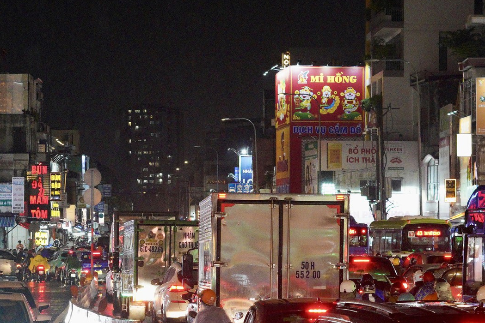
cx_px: 135
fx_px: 1927
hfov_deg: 14.3
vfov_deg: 9.6
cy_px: 260
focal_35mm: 143
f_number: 4
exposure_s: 1/200
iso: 6400
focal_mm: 50
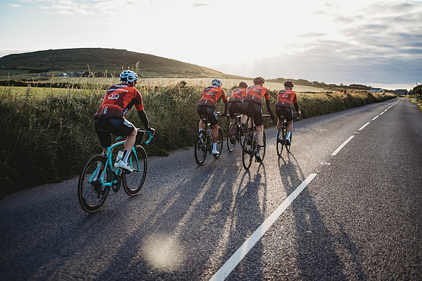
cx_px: 211
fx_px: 469
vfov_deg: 33.4
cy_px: 140
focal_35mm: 40
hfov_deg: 48.5
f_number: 2.5
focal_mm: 40
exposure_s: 1/640
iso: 100
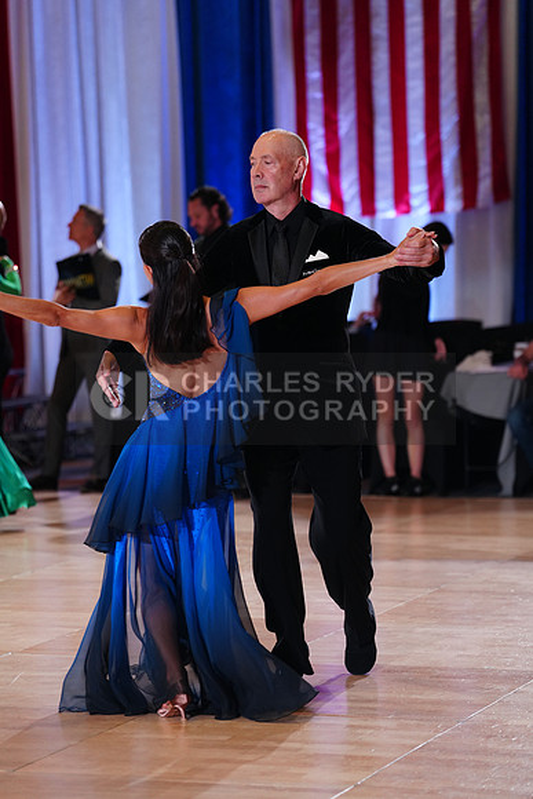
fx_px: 2552
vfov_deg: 17.8
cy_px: 400
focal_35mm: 115
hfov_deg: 11.9
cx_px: 266
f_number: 2.8
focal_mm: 115
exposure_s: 1/400
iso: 1600
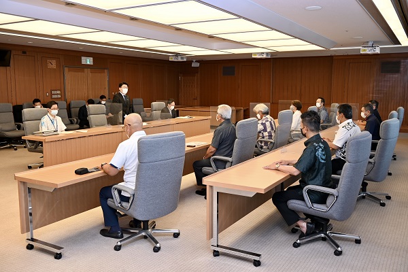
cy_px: 136
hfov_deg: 56.5
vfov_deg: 39.4
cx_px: 204
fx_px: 380
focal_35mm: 34
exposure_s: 1/60
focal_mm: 33.5
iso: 200
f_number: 4.8
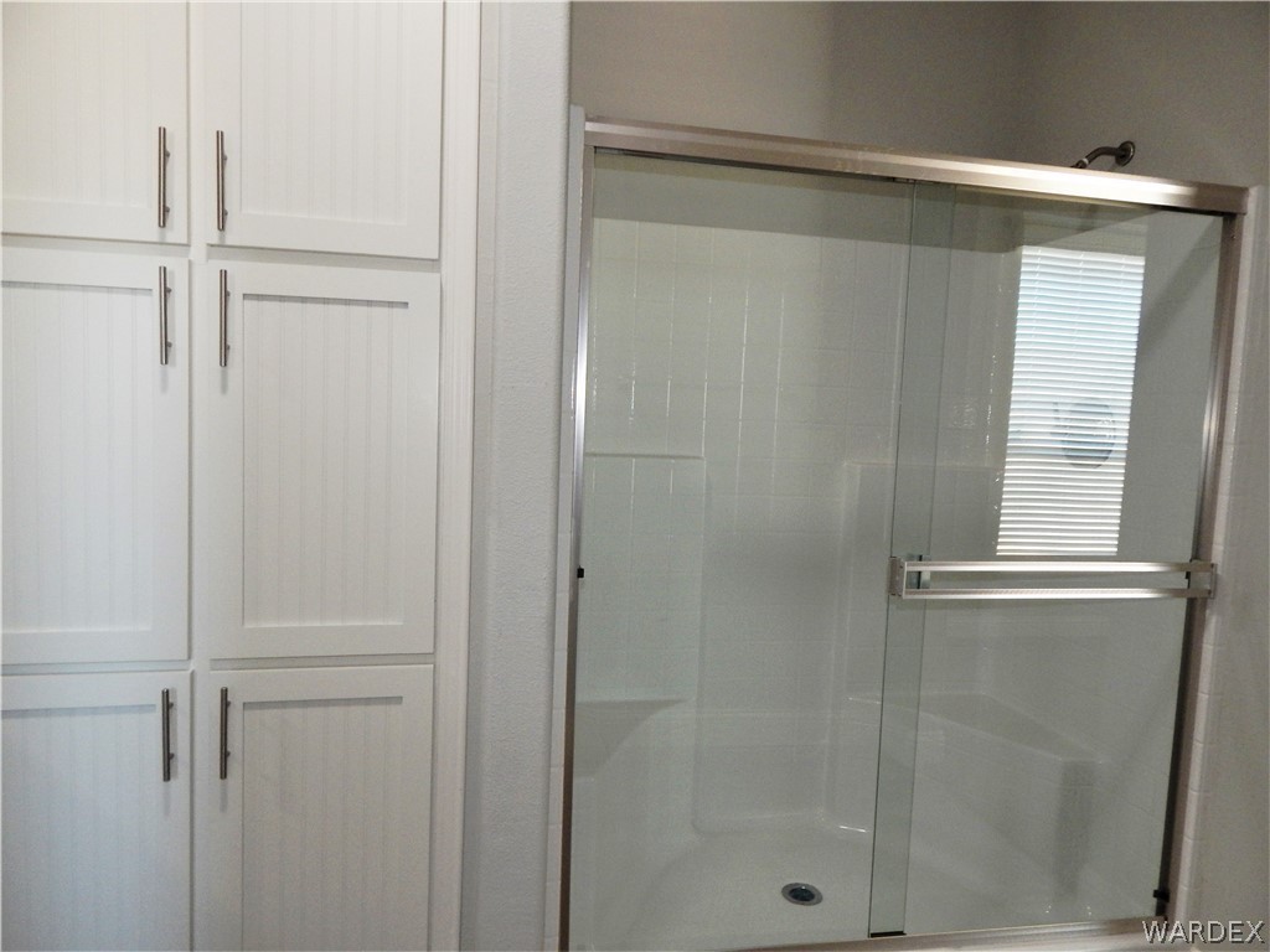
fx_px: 807
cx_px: 635
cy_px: 476
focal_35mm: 22
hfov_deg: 76.4
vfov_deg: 61.1
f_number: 3
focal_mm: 4
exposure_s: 1/30
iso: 200
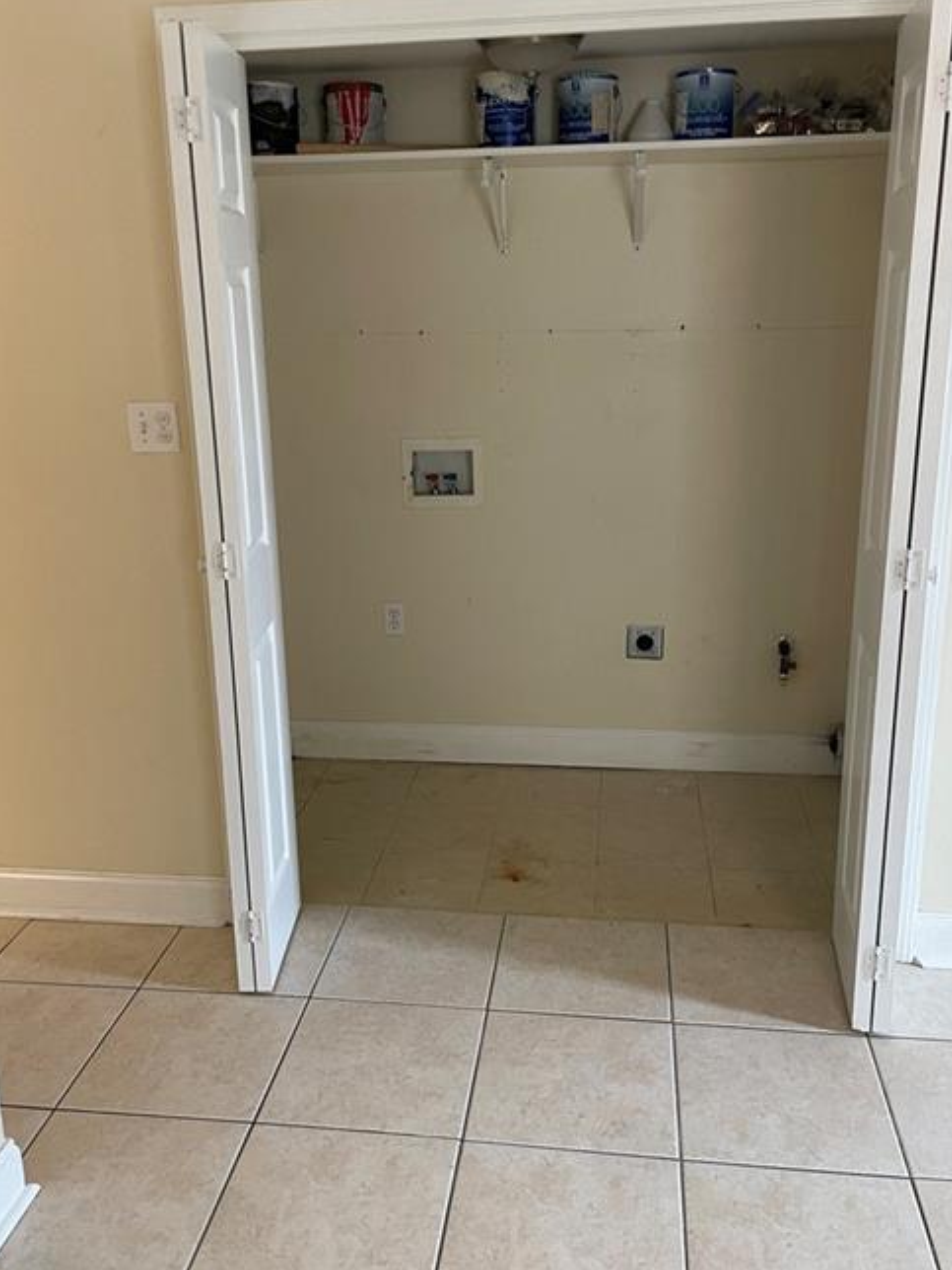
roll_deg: +2.6
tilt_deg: -13.1
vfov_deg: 58.3
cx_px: 465
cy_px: 613
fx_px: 1137
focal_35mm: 31
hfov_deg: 45.4
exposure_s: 1/60
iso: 125
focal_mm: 4.2
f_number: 1.6
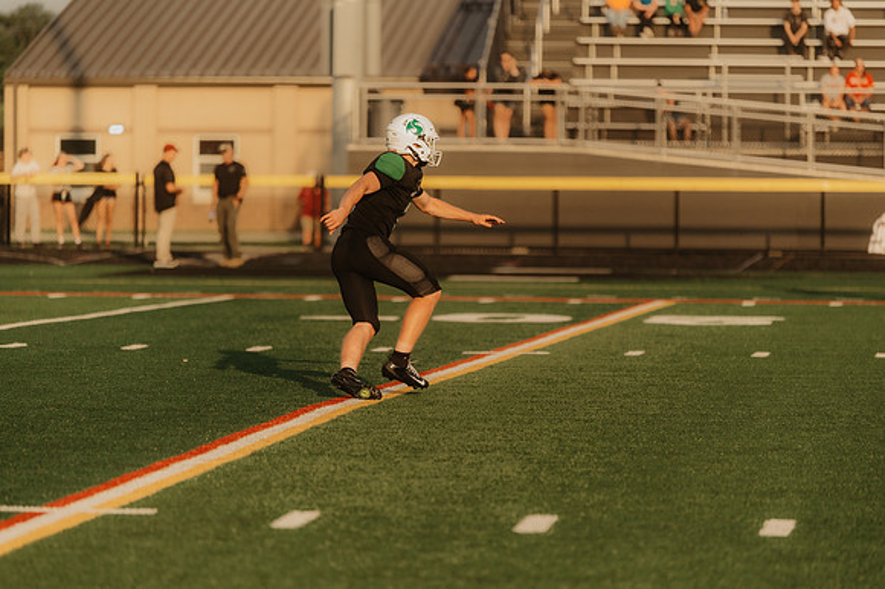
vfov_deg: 6.9
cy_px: 294
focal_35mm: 200
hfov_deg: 10.3
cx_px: 442
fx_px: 4914
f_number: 2.8
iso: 1000
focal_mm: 200
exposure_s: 1/6400
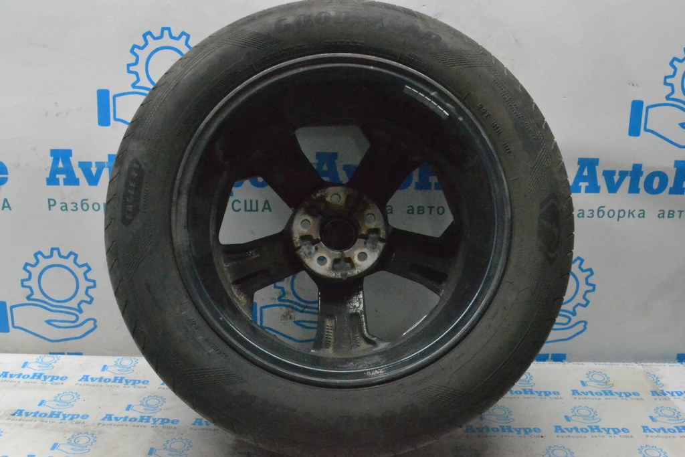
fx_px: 685
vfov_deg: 36.9
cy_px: 228
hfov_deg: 53.1
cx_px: 342
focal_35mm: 36
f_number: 18
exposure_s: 1/50
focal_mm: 24
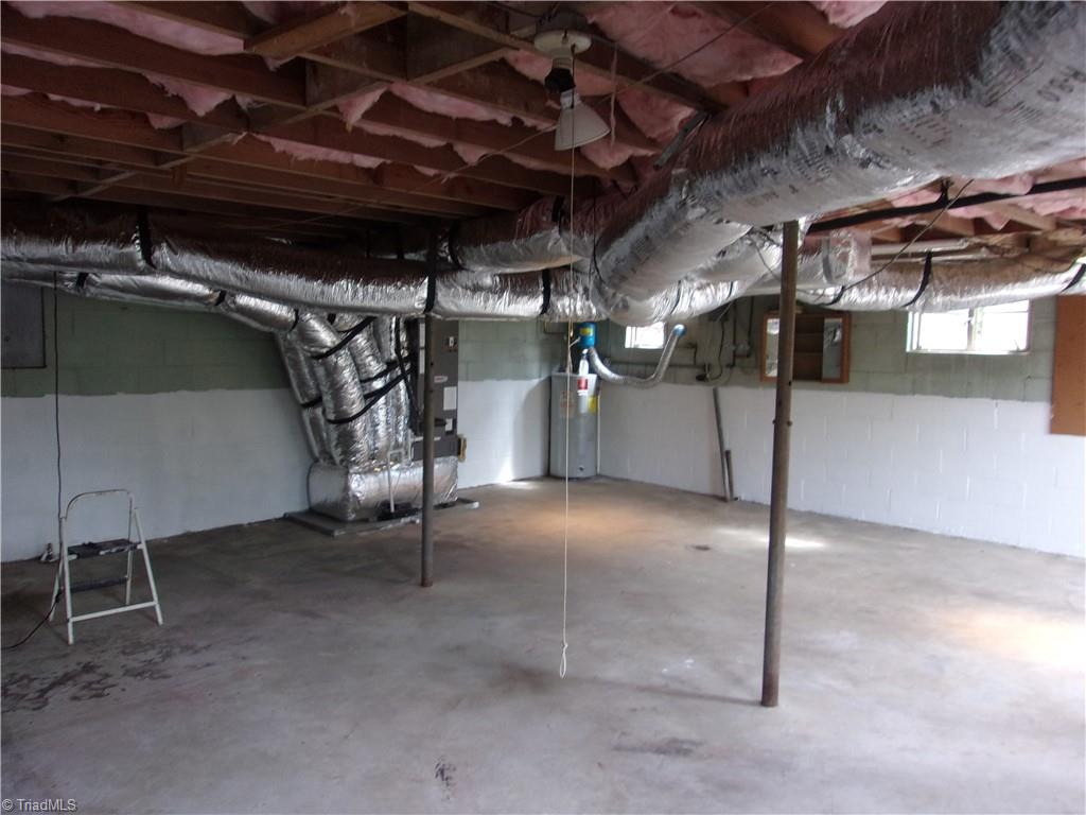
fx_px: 847
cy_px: 408
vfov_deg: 51.4
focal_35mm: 27
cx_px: 543
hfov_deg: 65.3
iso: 149
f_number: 3
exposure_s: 1/34
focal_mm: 4.9
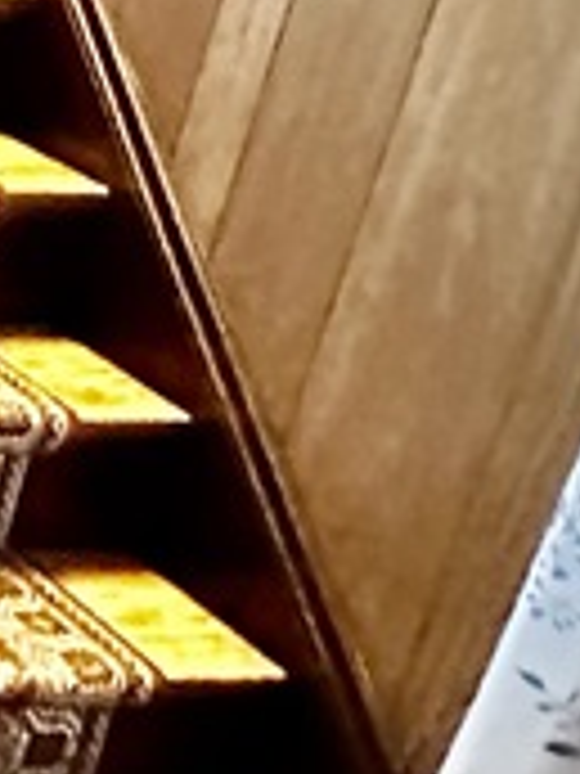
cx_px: -1007
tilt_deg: -18.9
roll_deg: -5.4
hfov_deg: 11.8
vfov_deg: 22.1
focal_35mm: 88
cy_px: 243
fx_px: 1966
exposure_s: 1/30
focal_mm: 2.22
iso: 1600
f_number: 2.2
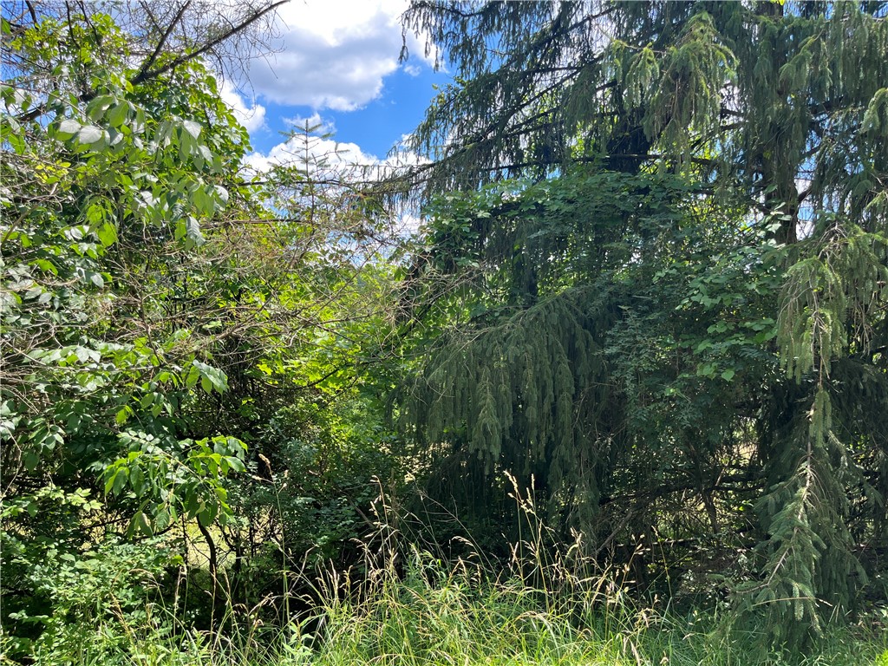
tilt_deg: -2.1
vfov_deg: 53.1
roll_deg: -0.4
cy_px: 333
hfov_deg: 67.3
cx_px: 444
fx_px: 667
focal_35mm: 26
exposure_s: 1/787
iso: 50
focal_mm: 5.1
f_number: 1.6
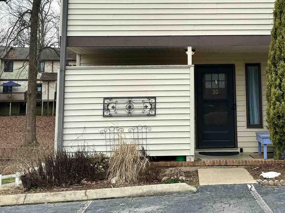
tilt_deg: +6.8
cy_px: 33
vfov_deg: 25.9
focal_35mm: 55
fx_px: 453
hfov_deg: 34.4
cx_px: 206
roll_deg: +0.6
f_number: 1.78
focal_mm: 6.86
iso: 80
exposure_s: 1/2105
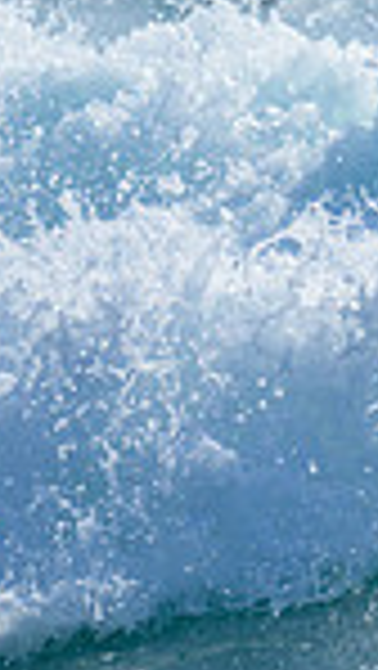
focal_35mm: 3717
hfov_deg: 0.3
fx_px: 66120
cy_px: 226
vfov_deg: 0.6
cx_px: 1127
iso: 110
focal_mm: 800
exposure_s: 1/2000
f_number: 6.3
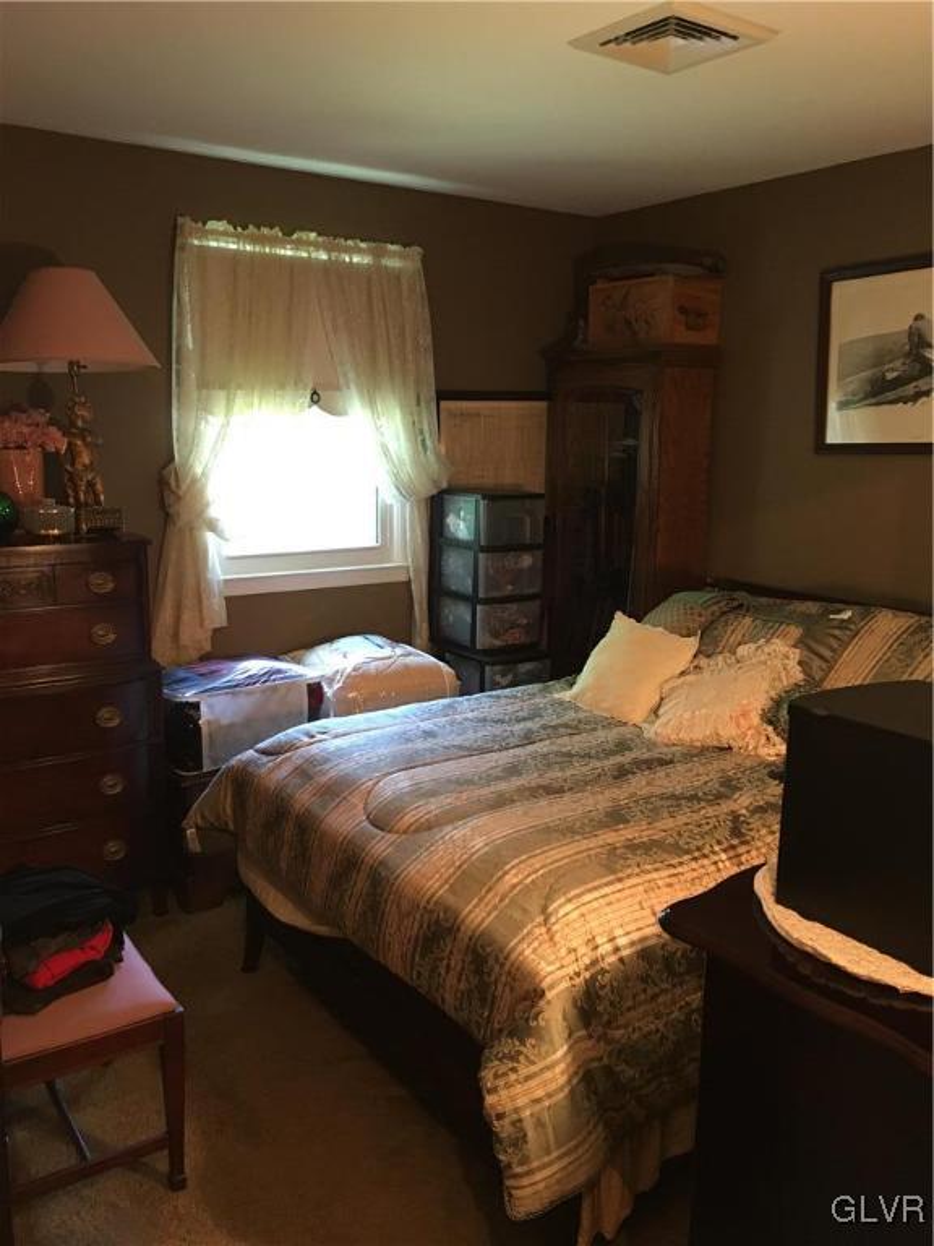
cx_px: 467
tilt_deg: -9.8
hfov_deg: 48.2
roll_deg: -1.0
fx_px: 1043
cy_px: 623
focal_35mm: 29
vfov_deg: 61.7
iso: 200
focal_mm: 4.15
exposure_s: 1/17
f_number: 2.2
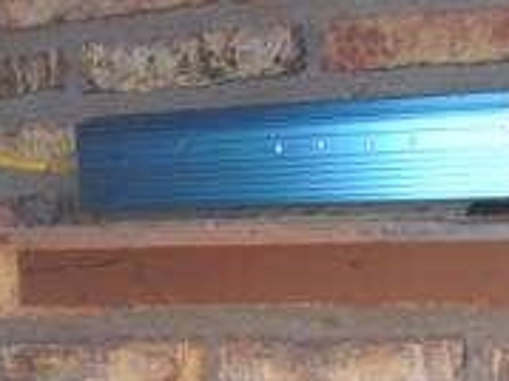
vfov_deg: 11.1
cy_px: 543
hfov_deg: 14.9
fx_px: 1896
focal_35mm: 129
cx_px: -54
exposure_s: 1/160
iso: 100
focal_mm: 6.3
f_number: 3.1
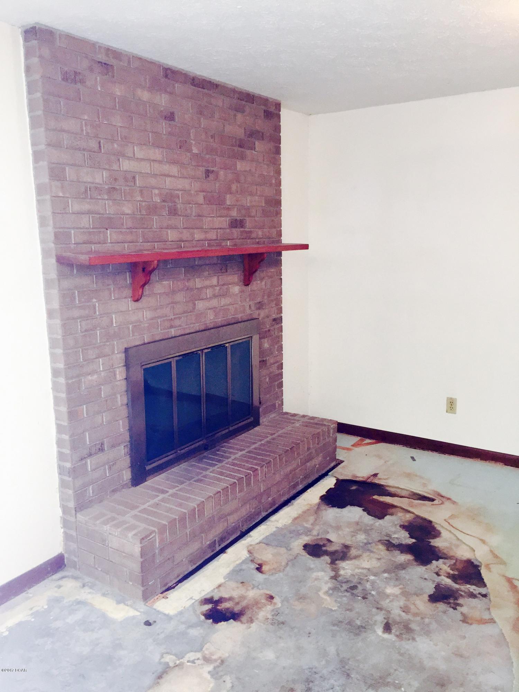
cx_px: 260
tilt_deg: -9.0
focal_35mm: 29
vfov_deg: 61.7
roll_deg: +0.4
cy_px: 346
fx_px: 580
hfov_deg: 48.2
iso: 125
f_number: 2.2
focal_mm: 4.15
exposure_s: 1/30
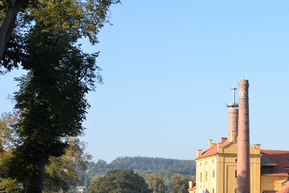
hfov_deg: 23.8
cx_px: 256
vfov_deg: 16.3
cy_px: 168
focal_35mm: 83
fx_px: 667
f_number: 6.3
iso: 100
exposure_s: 1/160
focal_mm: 30
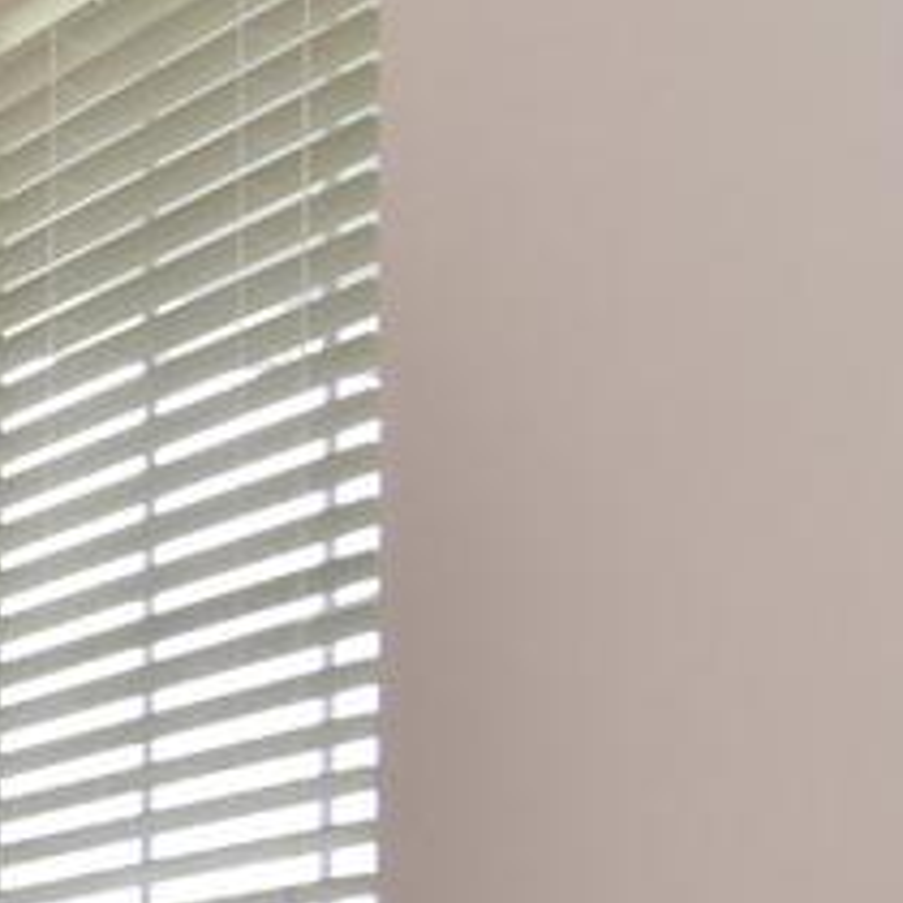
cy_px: 1436
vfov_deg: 15.1
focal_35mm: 105
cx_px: -1389
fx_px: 3099
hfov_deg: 12.3
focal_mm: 12
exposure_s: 1/160
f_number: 8
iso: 800
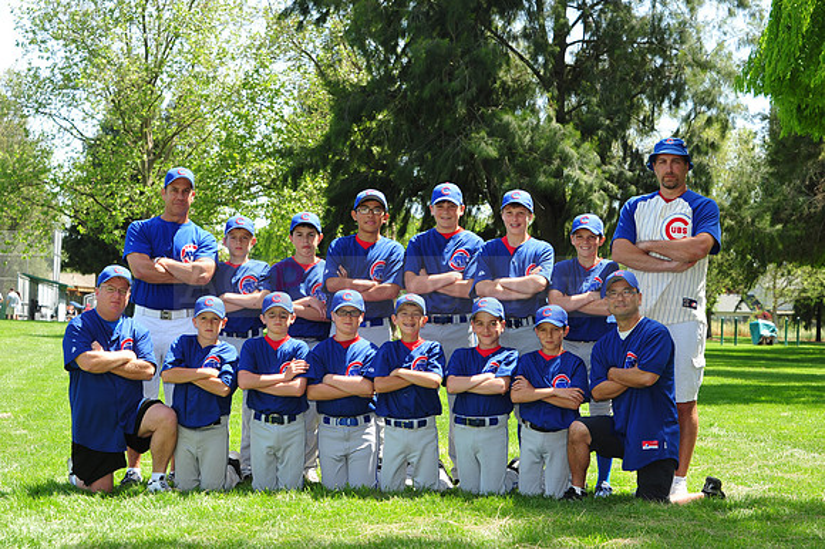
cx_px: 412
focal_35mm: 80
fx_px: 1832
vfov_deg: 17.0
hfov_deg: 25.4
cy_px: 274
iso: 200
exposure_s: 1/160
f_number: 8
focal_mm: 80
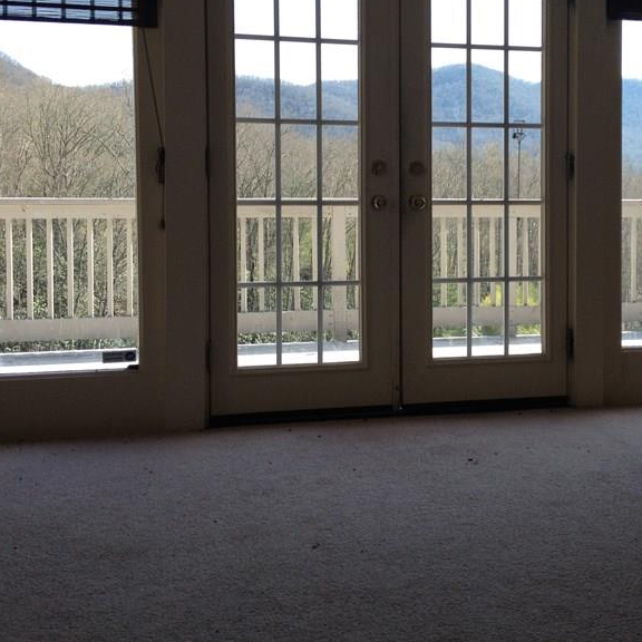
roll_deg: -1.8
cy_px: 222
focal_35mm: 55
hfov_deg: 30.7
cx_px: 451
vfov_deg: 30.9
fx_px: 1154
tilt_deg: -4.7
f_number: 2.4
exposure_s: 1/339
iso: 50
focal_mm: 4.28
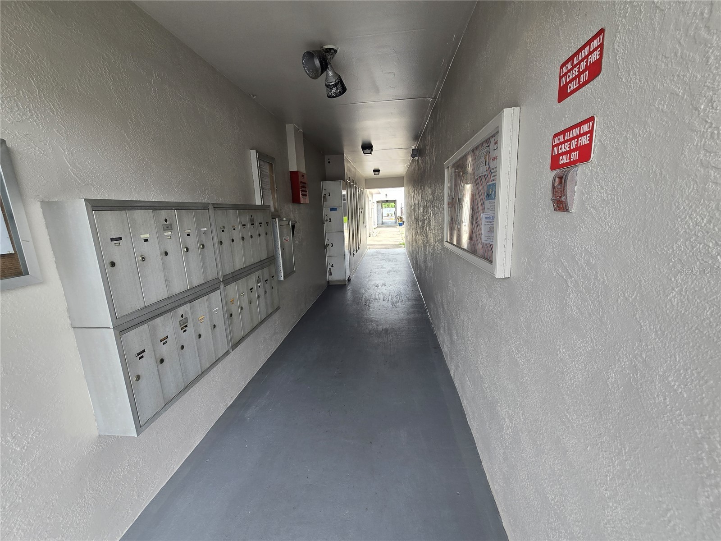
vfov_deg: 89.9
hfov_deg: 106.2
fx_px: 271
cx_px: 360
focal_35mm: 13
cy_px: 270
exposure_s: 1/134
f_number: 2.2
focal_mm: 2.2
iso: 50
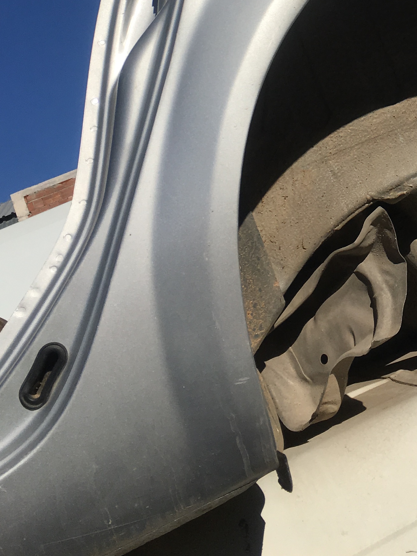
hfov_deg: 21.3
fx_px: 1076
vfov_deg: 26.8
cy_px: -40
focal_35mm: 67
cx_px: 400
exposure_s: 1/4525
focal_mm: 4.15
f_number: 2.2
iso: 25
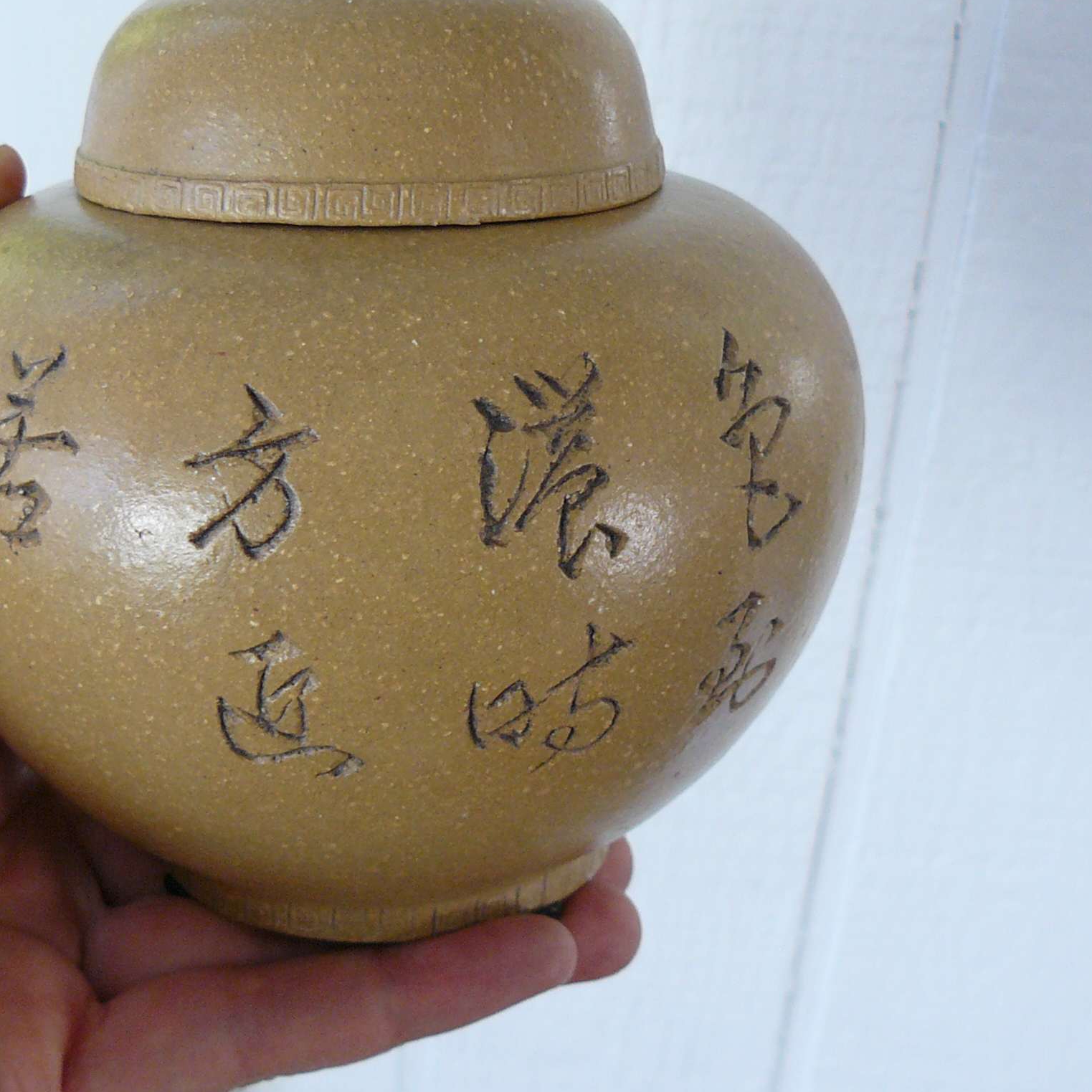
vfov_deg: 27.3
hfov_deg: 27.2
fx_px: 2248
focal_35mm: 63
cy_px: 543
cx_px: 447
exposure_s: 1/30
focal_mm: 6
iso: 160
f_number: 2.8
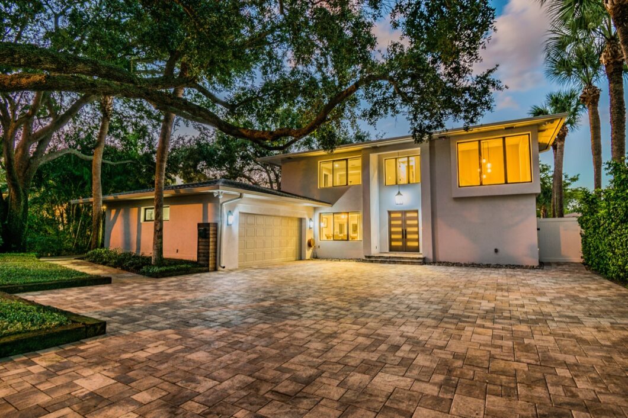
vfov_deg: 67.3
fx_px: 314
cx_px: 314
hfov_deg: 90.0
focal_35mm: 18
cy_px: 209
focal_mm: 12
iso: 100
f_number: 7.1
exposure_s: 6
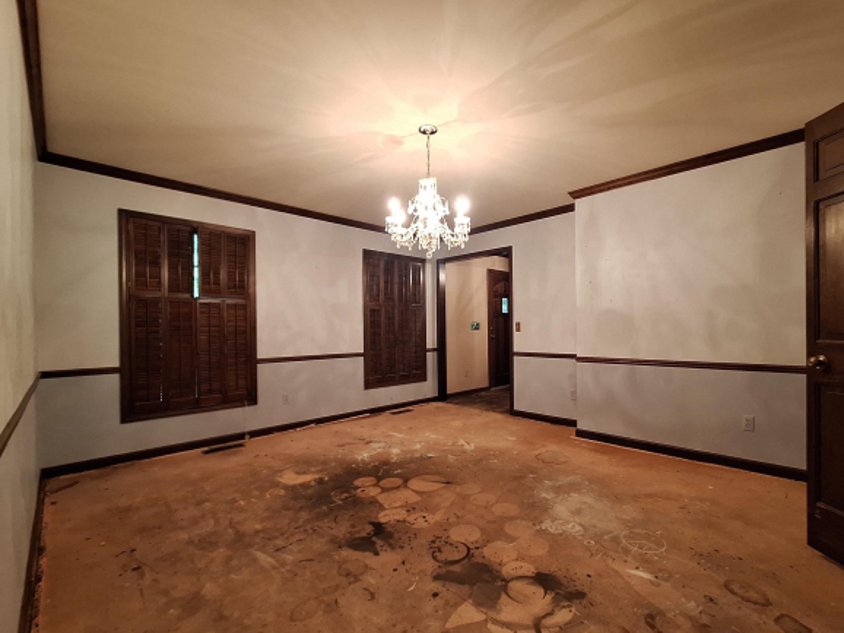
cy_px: 335
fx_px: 366
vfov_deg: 81.6
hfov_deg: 97.8
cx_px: 468
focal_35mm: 15
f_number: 2.2
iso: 200
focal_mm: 1.74
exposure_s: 1/24
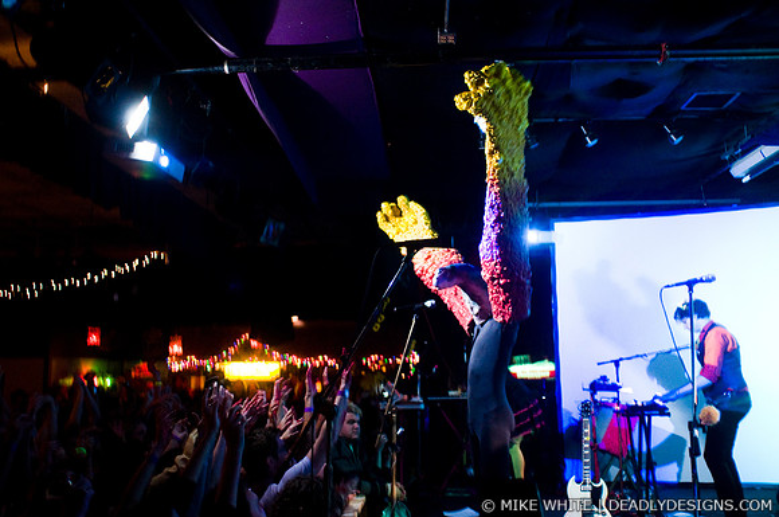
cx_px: 390
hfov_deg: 62.0
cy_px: 258
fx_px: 648
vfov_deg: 43.5
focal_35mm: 30
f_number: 2.8
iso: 1250
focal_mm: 20
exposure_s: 1/30
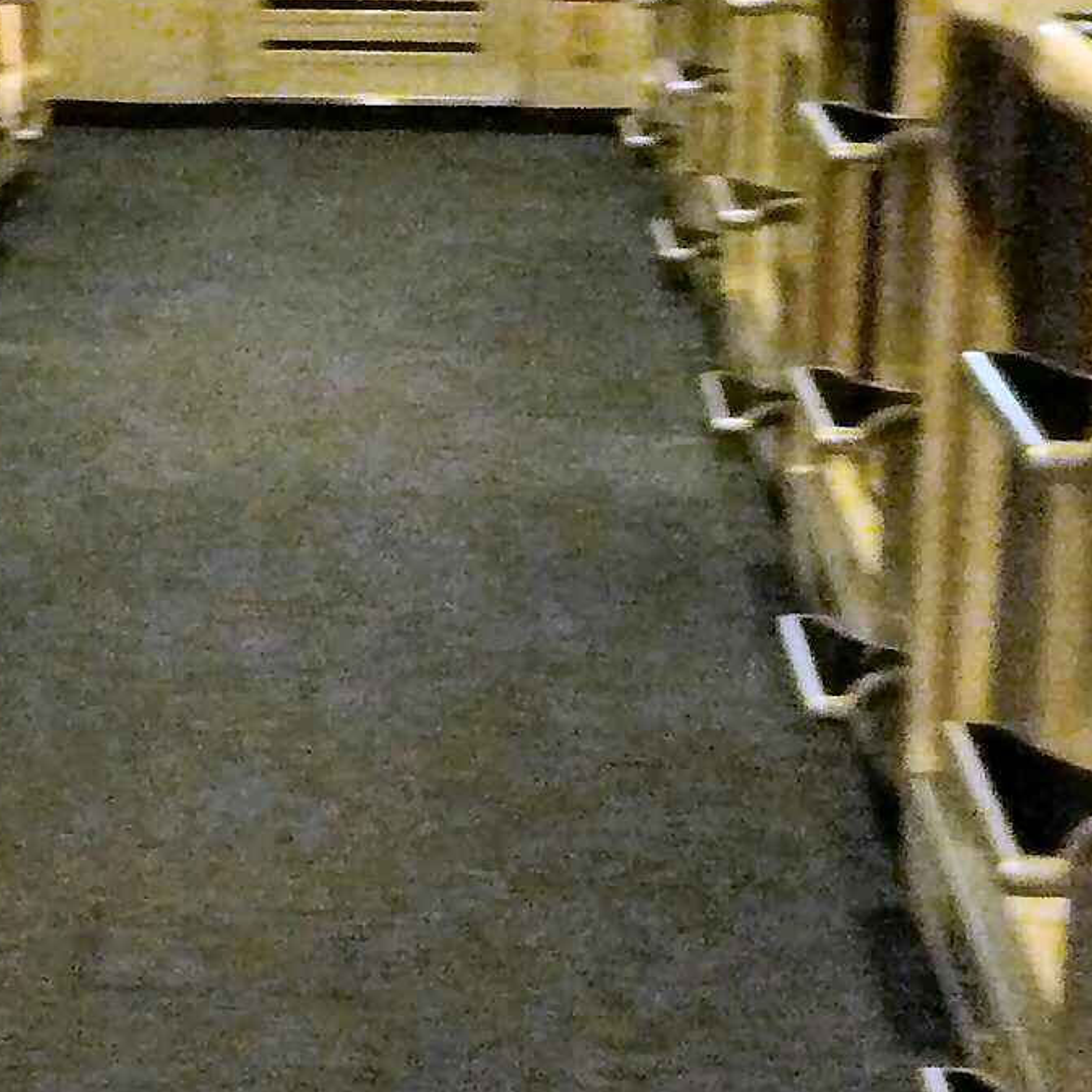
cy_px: 289
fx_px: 2998
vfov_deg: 20.5
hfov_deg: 20.4
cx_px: 183
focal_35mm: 84
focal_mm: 4.4
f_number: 2.8
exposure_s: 1/8
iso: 800
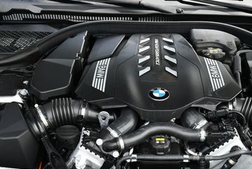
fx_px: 540
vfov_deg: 17.8
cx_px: 156
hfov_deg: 26.2
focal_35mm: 77
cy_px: 69
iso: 400
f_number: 5.6
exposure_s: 1/250
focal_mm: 22
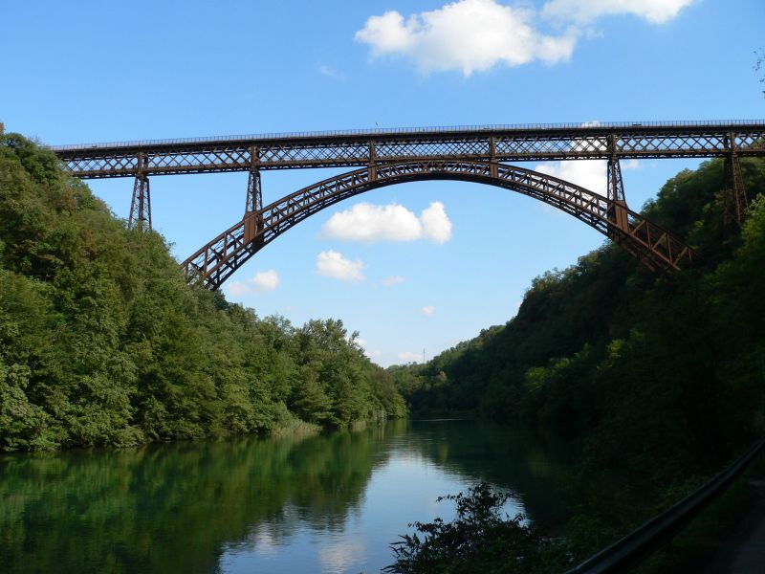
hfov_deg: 51.4
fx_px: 796
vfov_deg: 39.7
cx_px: 382
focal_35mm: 36
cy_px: 287
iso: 80
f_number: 4
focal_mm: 6
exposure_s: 1/500
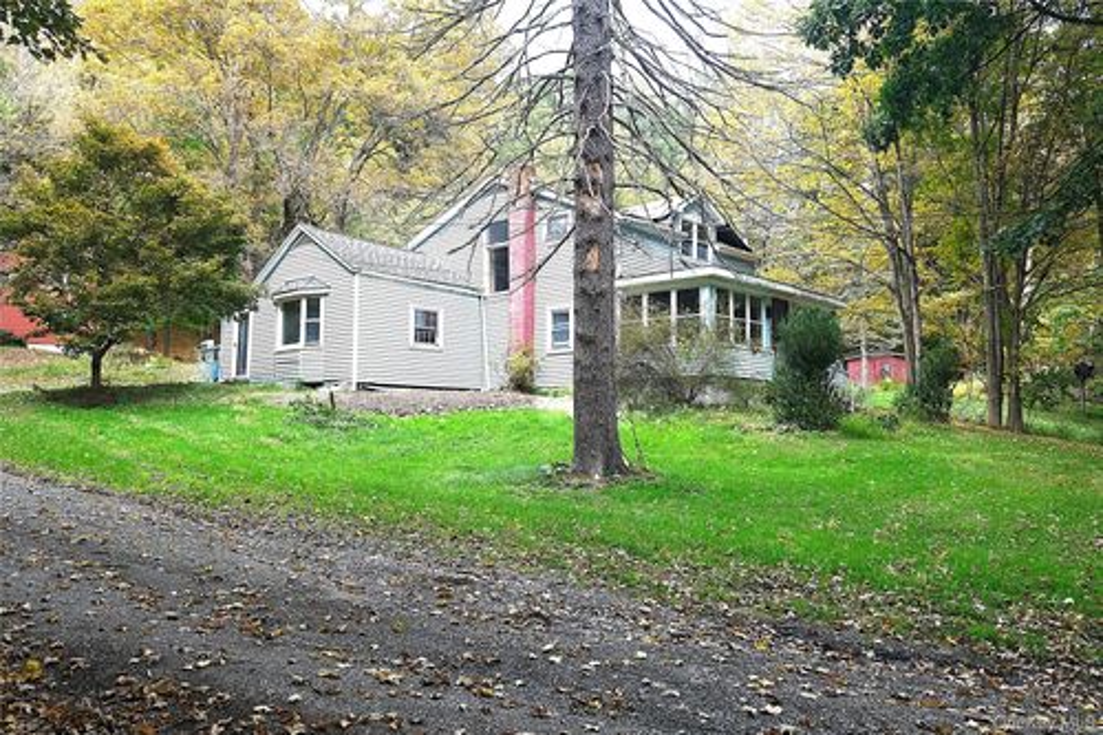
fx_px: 919
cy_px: 368
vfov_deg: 43.6
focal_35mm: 30
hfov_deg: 61.9
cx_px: 552
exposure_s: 1/110
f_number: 5.6
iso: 160
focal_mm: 20
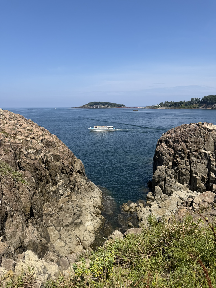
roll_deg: -0.4
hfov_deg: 56.8
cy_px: 144
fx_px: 200
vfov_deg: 71.6
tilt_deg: -8.4
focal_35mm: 24
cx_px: 108
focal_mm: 6.76
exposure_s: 1/4405
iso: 80
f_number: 1.78
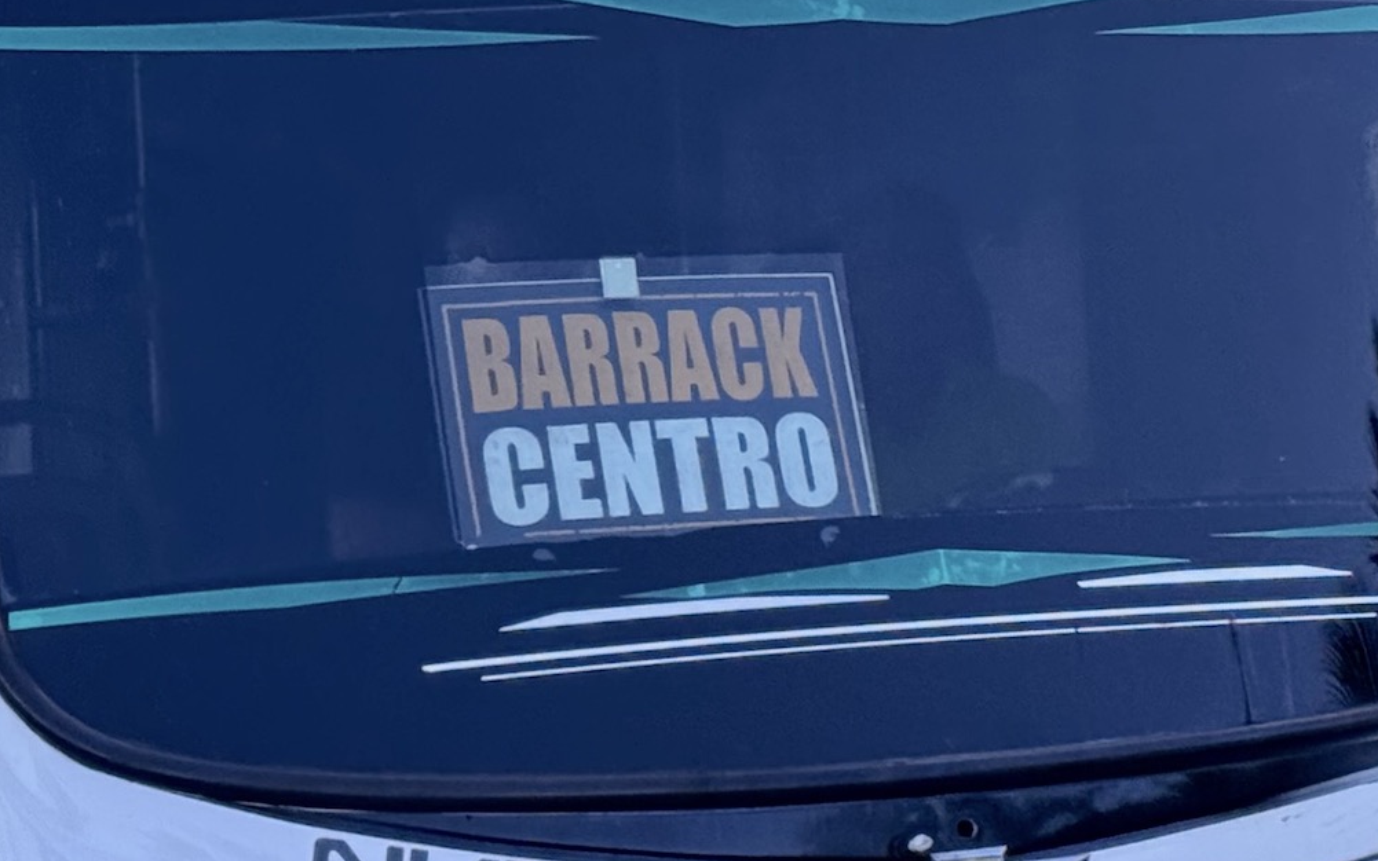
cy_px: 615
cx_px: 898
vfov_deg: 10.7
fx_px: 4582
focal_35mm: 122
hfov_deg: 17.1
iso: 100
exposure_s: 1/1013
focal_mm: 6.76
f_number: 1.78
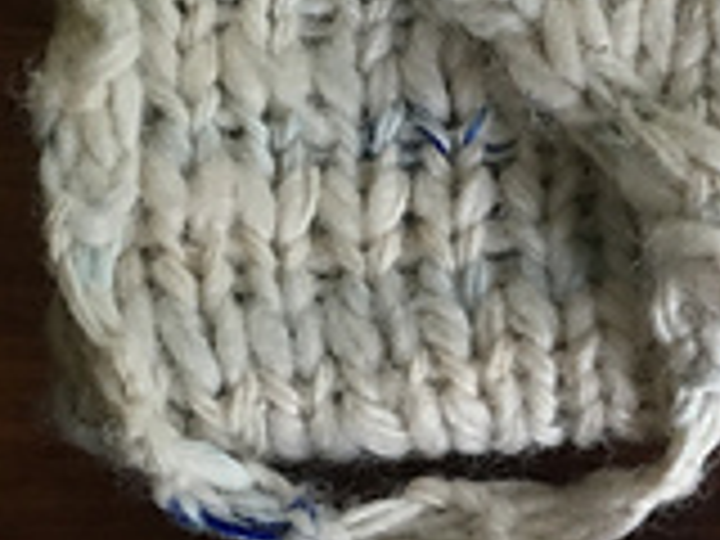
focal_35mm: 116
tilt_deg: -82.8
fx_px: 2413
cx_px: 788
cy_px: 454
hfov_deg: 16.5
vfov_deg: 12.7
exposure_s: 1/30
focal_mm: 4.15
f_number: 2.2
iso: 100
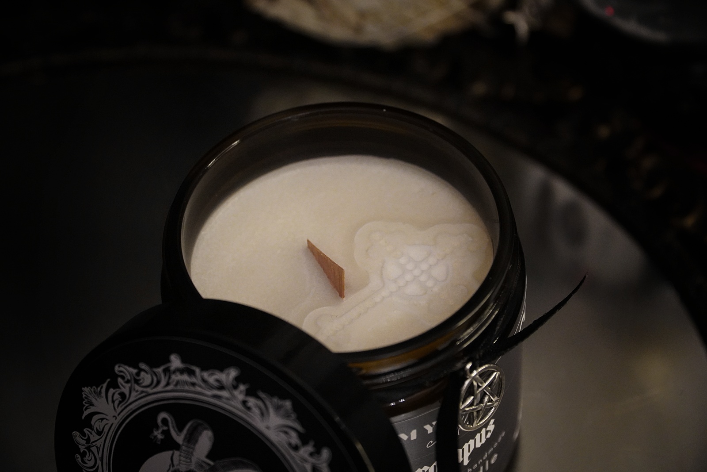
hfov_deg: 22.6
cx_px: 354
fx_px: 1768
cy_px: 236
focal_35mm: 90
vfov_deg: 15.2
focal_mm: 60
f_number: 4
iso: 4000
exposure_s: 1/100
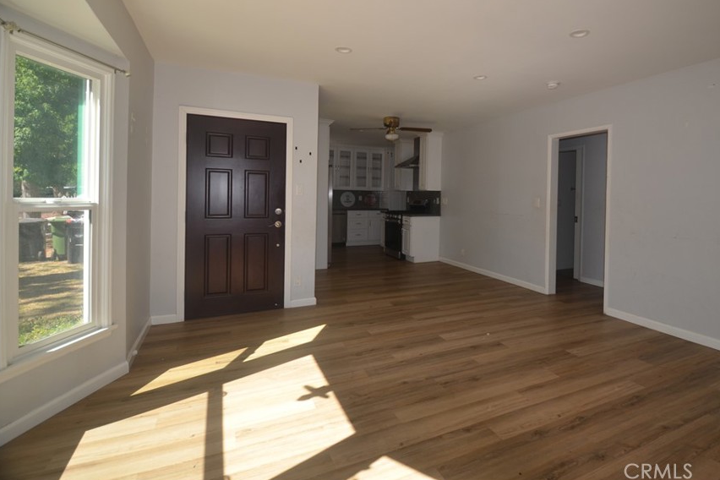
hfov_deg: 89.1
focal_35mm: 18
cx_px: 423
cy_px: 197
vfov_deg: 66.9
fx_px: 360
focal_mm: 10
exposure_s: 1/125
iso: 200
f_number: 3.5
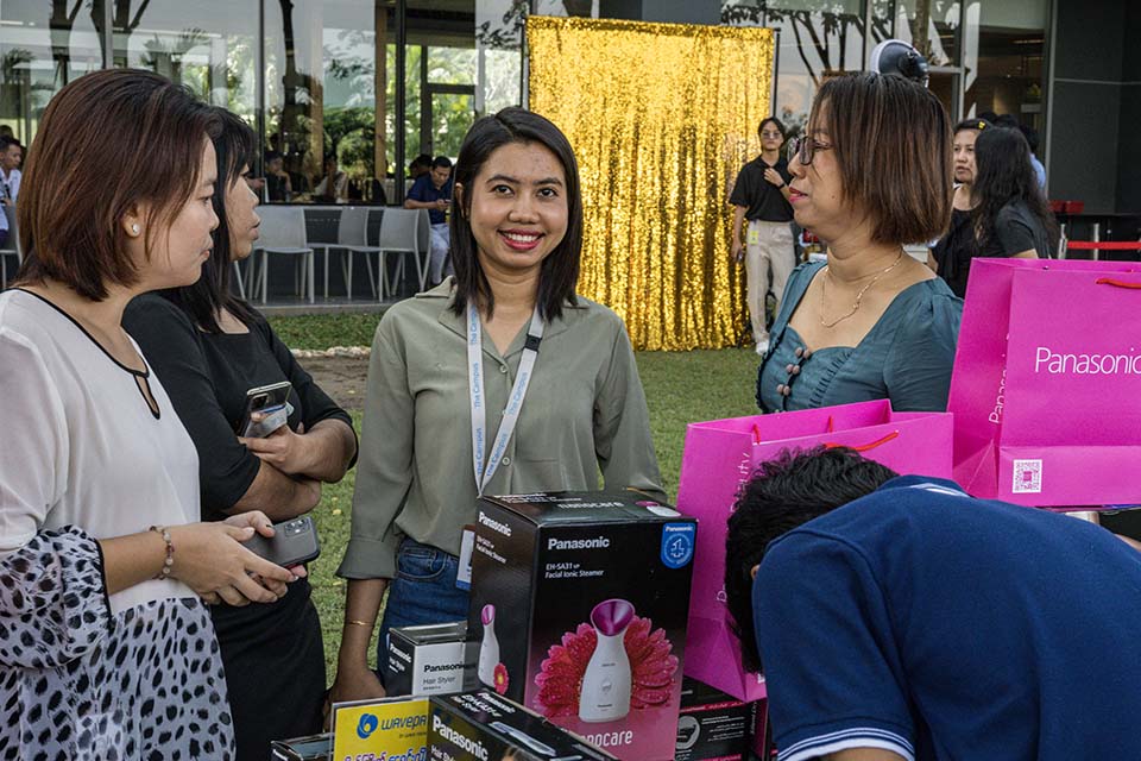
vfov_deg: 27.0
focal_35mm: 50
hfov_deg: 39.6
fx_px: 1585
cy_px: 380
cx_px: 570
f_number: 11
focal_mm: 50
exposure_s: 1/200
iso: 720
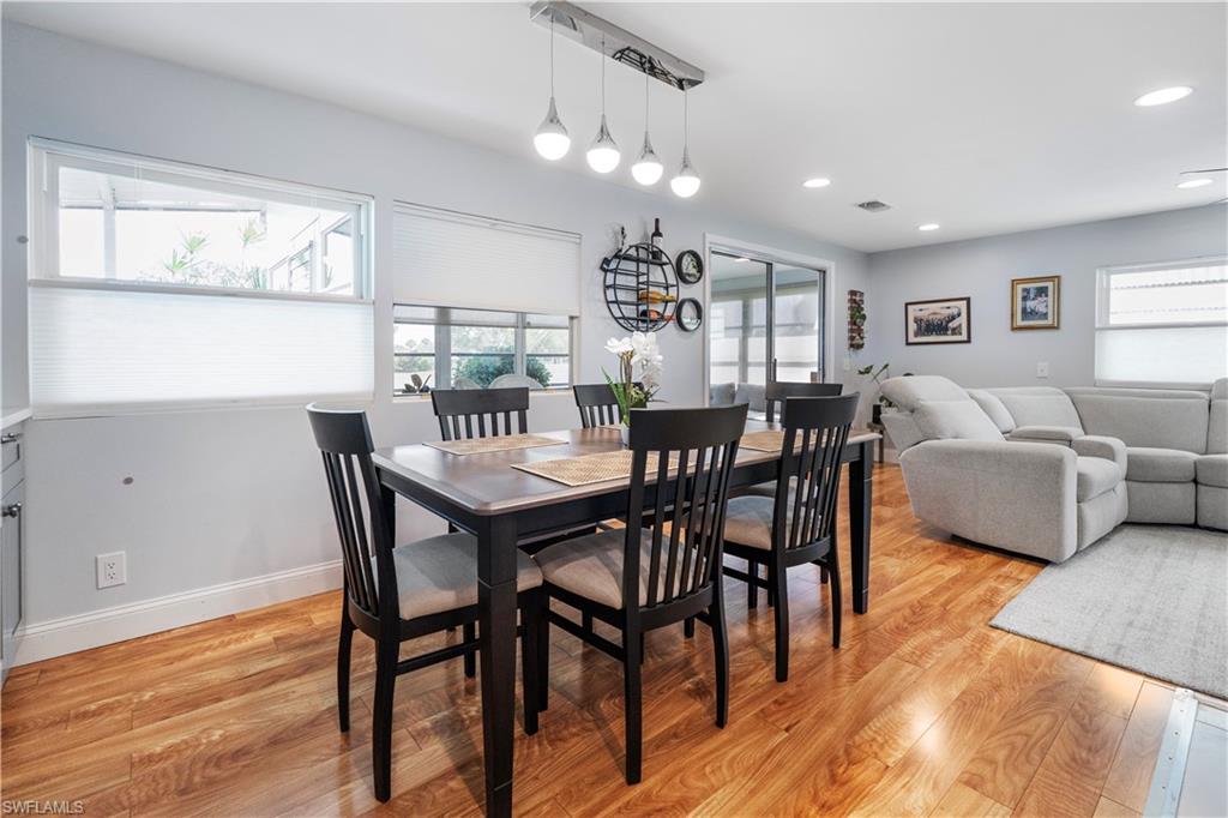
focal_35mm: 16
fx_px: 546
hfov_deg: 96.8
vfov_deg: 73.7
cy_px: 409
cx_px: 614
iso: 1250
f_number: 4
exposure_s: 1/160
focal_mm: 16
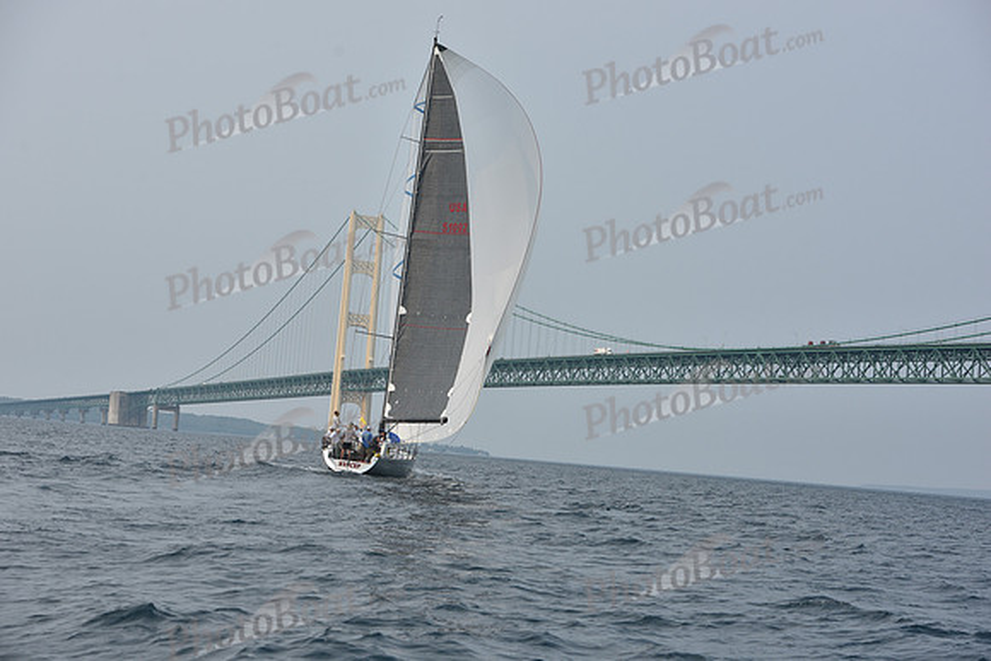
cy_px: 330
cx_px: 496
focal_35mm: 70
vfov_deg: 19.5
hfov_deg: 28.8
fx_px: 1927
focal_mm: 70
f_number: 7.1
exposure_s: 1/1250
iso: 250
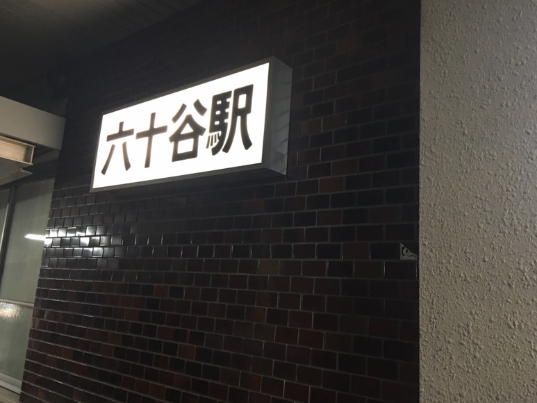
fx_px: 465
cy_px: 197
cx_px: 267
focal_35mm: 30
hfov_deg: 60.0
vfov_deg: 46.8
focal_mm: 4.15
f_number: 2.2
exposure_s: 1/8
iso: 100
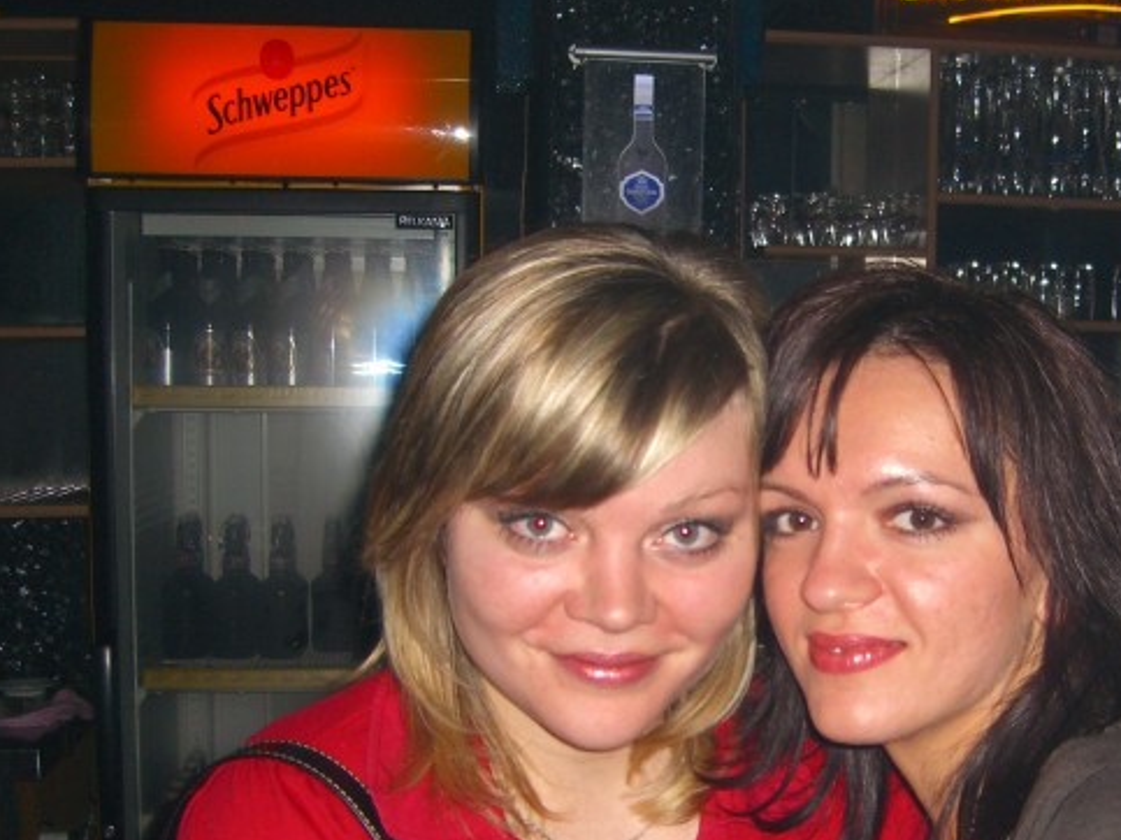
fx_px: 2040
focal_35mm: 63
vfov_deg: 23.1
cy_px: 608
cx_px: 808
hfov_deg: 30.3
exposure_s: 1/60
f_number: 2.8
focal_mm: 7.9
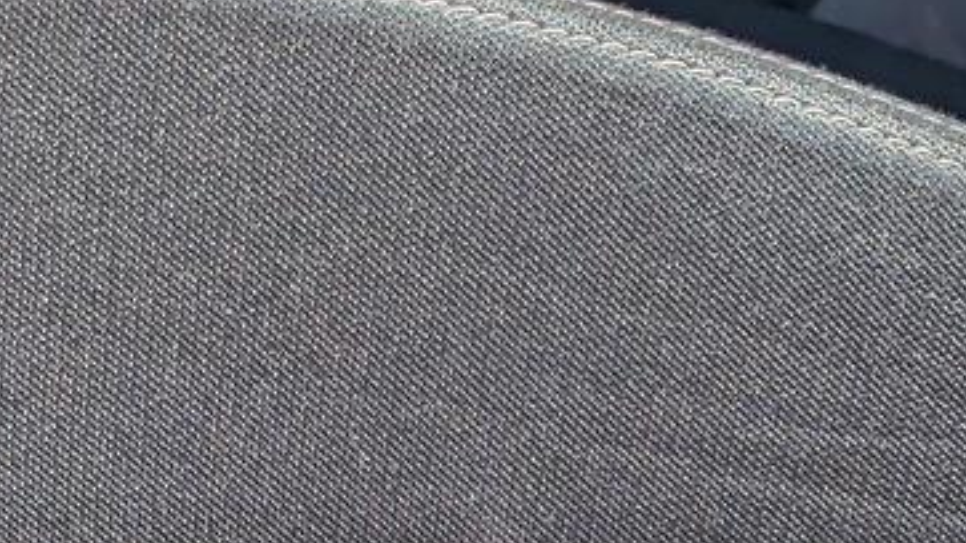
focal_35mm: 96
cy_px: 964
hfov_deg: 21.5
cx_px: 949
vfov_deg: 11.7
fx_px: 2458
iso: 40
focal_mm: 5.43
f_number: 1.89
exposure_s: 1/948
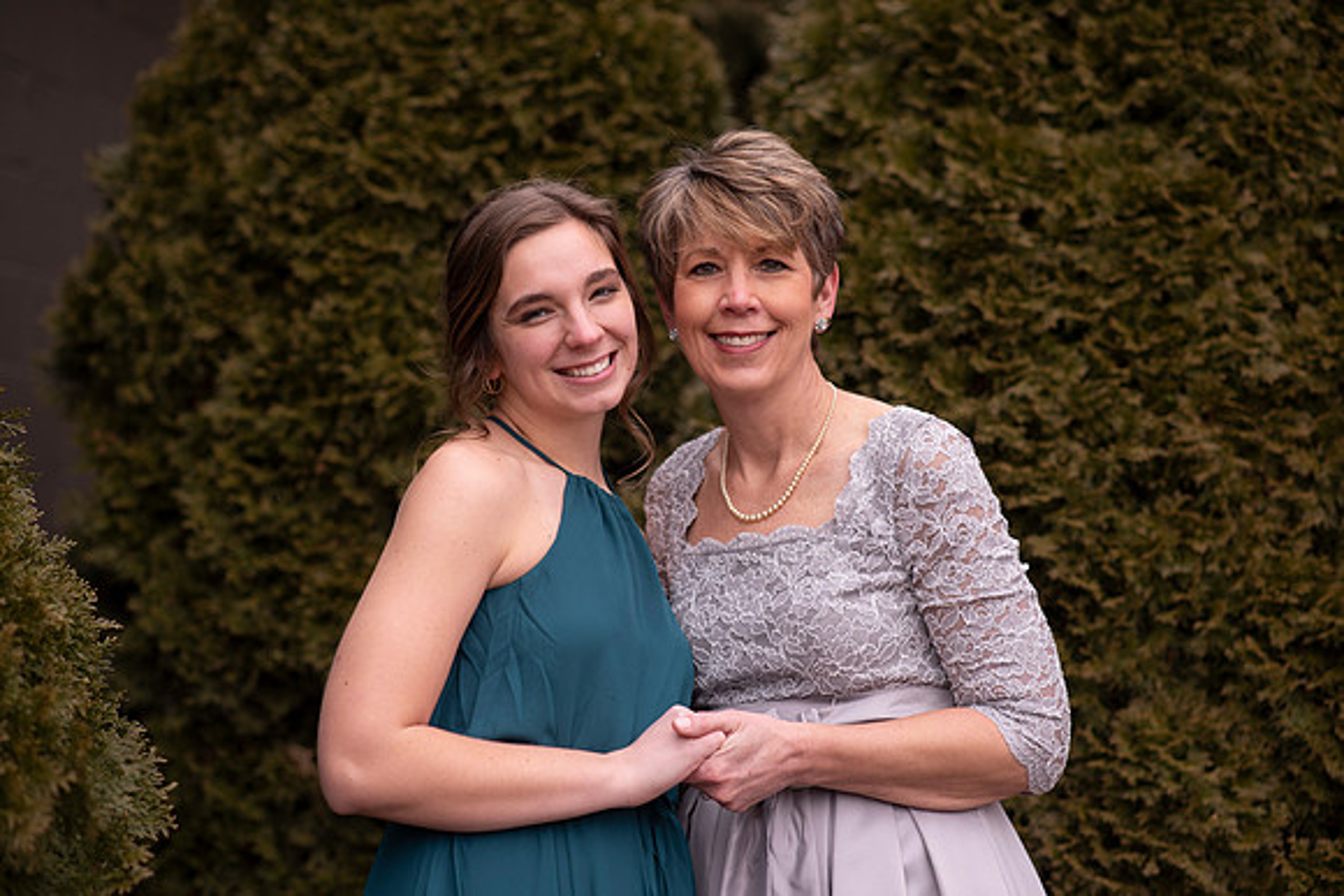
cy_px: 448
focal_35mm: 85
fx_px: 3174
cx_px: 672
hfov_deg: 23.9
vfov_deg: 16.1
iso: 100
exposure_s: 1/125
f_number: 2.5
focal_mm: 85
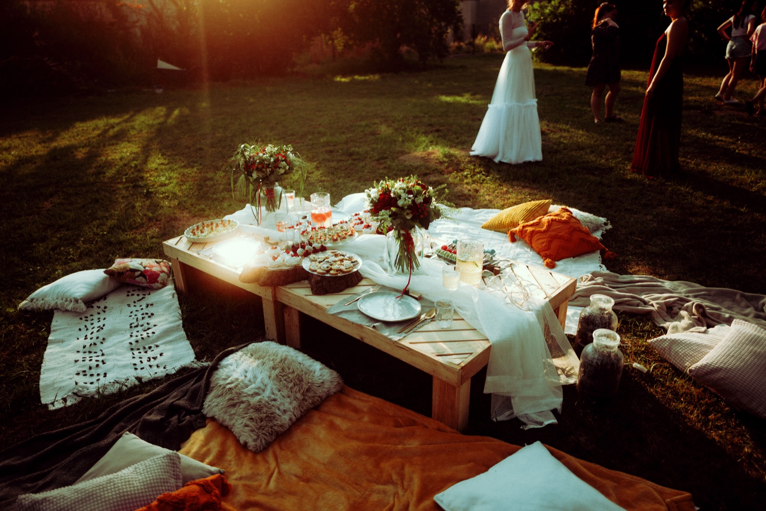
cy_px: 256
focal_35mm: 28
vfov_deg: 46.4
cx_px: 383
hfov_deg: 65.5
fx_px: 596
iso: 100
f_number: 1.7
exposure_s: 1/2500
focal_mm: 28
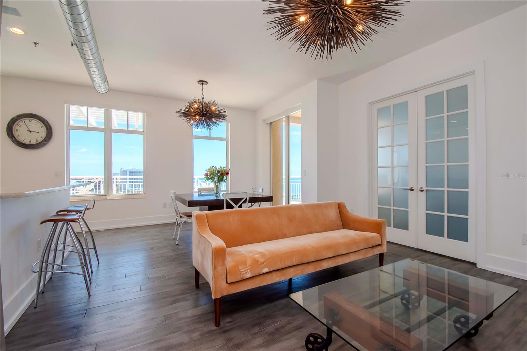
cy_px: 176
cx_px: 264
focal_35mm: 15
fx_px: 220
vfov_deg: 77.3
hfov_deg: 100.4
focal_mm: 10
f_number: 18
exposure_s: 1/200
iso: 800
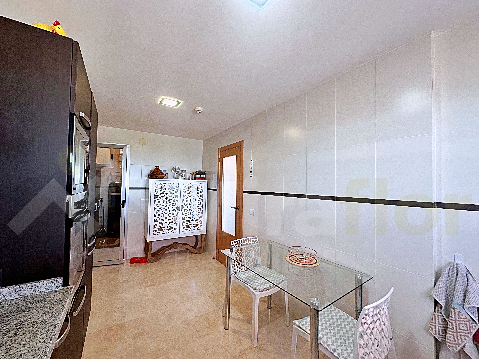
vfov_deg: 85.7
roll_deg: -1.5
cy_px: 180
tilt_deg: +1.9
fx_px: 194
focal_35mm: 14
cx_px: 240
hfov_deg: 102.1
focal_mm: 2.22
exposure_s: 1/100
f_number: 2.2
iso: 100
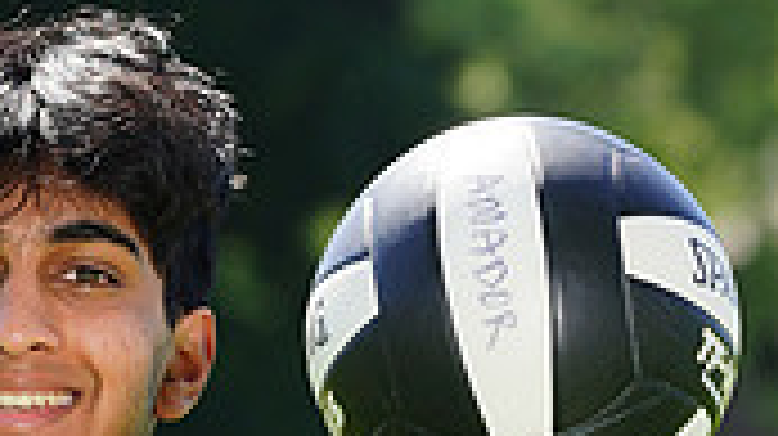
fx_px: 18140
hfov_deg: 2.5
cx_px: 58
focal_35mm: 880
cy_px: 724
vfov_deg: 1.4
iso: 200
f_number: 10
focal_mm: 250
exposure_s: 1/200
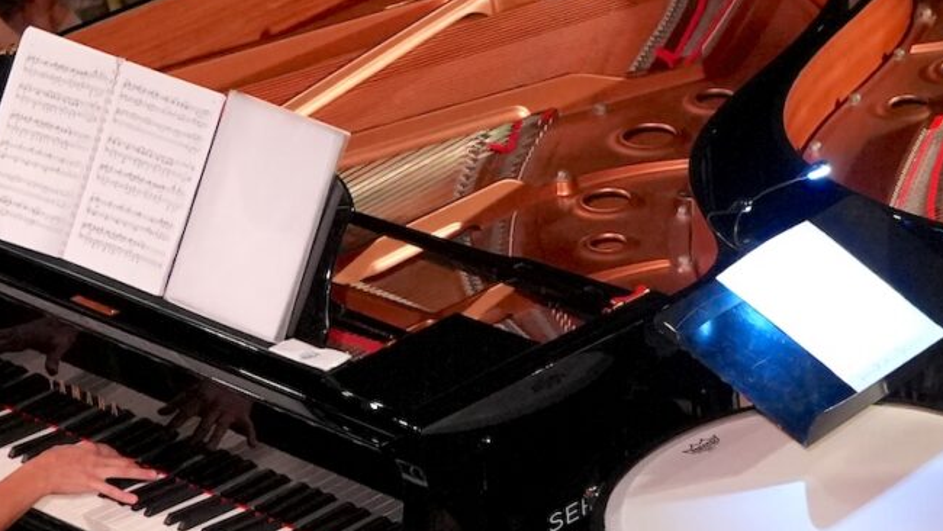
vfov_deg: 6.1
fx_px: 4952
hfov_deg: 10.6
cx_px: 1265
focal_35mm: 198
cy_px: 295
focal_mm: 32
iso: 2500
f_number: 2.8
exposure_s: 1/160
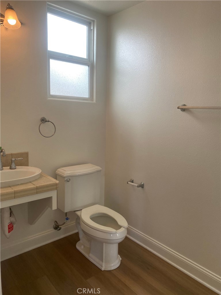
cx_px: 110
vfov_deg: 67.3
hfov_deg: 53.1
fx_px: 221
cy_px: 148
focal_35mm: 26
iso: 100
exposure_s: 1/120
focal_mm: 4.25
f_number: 1.8
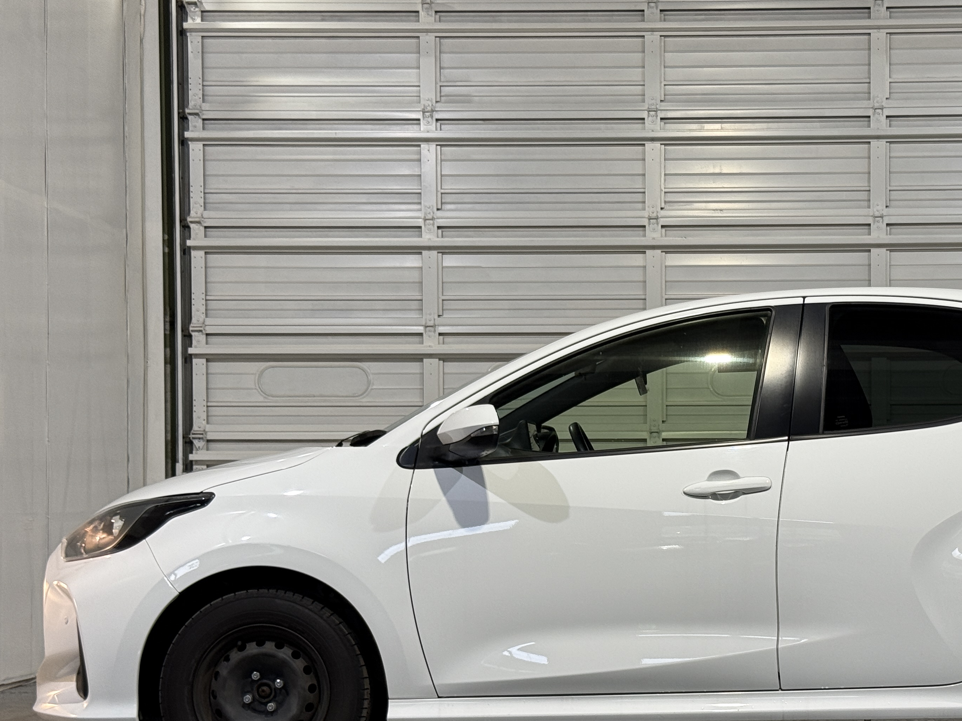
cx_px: 687
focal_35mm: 71
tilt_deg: +0.1
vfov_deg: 20.6
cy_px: 490
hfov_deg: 27.1
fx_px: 1973
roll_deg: +0.1
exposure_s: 1/60
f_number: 1.78
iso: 50
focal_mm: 6.76
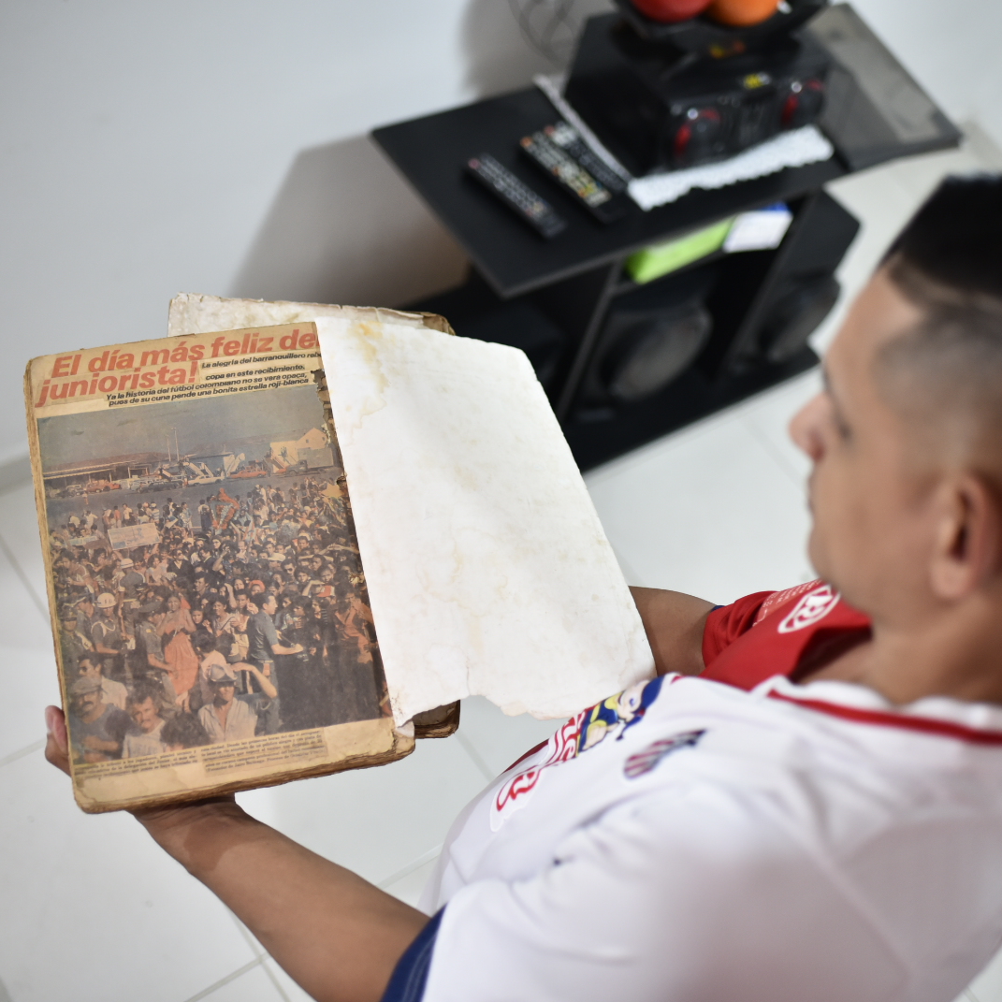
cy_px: 499
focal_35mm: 45
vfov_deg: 37.6
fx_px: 1474
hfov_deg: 37.3
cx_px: 629
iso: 1000
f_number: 1.8
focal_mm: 35
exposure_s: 1/25
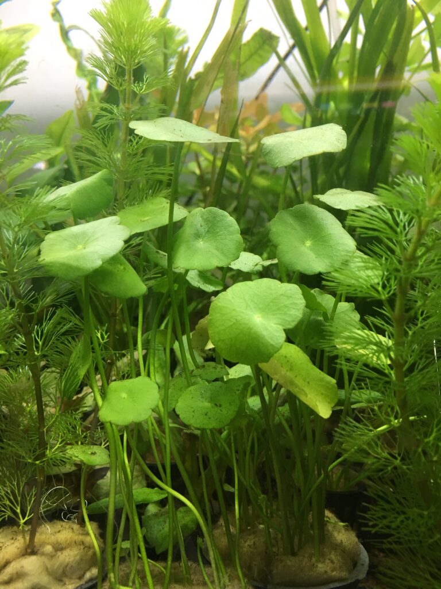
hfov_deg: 48.2
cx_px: 220
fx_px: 493
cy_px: 294
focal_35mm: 29
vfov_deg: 61.7
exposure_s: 1/33
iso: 50
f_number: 2.2
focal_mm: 4.15
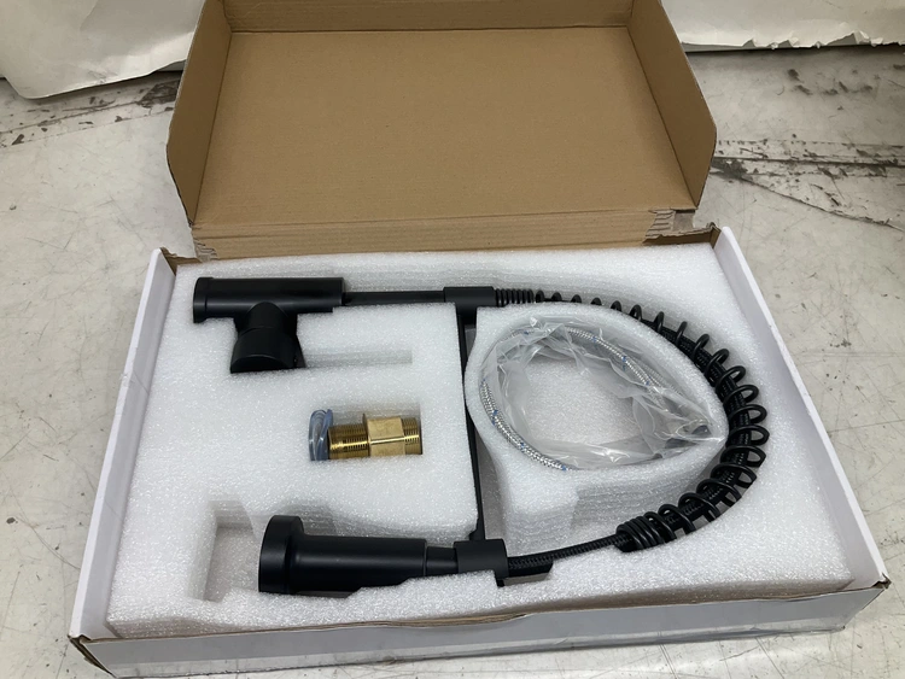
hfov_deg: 61.6
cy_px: 340
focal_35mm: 29
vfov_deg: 48.3
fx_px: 758
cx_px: 452
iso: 32
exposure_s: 1/120
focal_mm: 3
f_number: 1.8
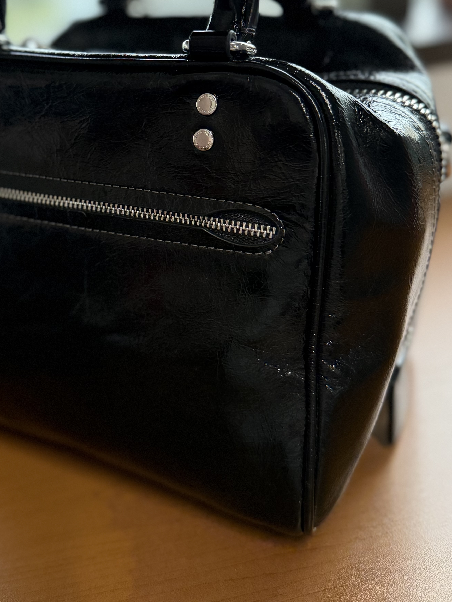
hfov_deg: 36.6
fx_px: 679
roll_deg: +5.1
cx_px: 172
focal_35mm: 39
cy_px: 185
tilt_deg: -20.6
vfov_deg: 46.8
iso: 400
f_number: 1.78
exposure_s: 1/120
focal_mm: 6.76
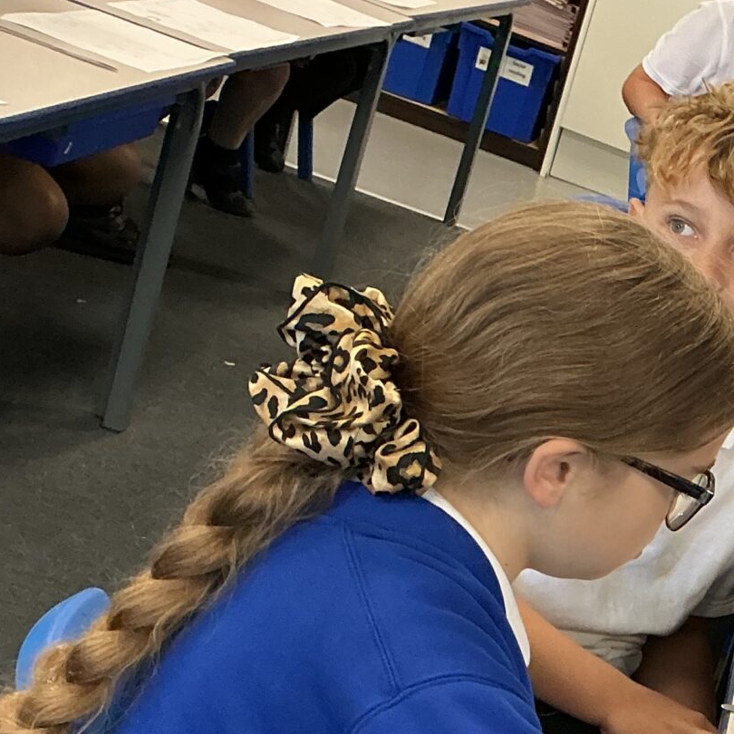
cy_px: 603
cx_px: 1155
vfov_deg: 21.1
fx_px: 1943
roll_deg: -21.7
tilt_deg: -16.9
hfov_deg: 18.5
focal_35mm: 81
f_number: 1.8
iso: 100
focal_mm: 3
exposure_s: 1/60
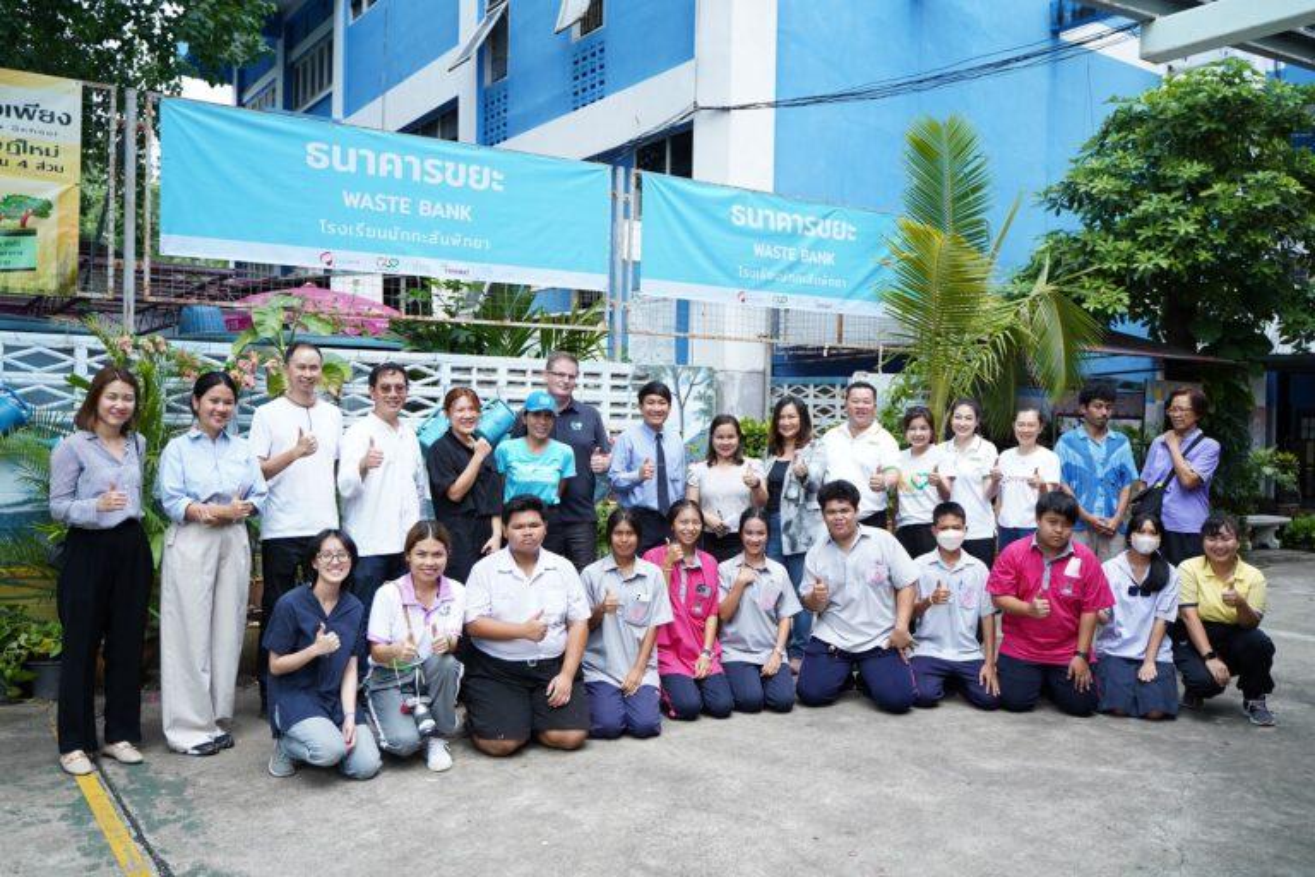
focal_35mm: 31
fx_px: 1132
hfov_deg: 60.3
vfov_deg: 42.3
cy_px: 438
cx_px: 658
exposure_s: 1/5000
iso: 800
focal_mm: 31
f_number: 2.8
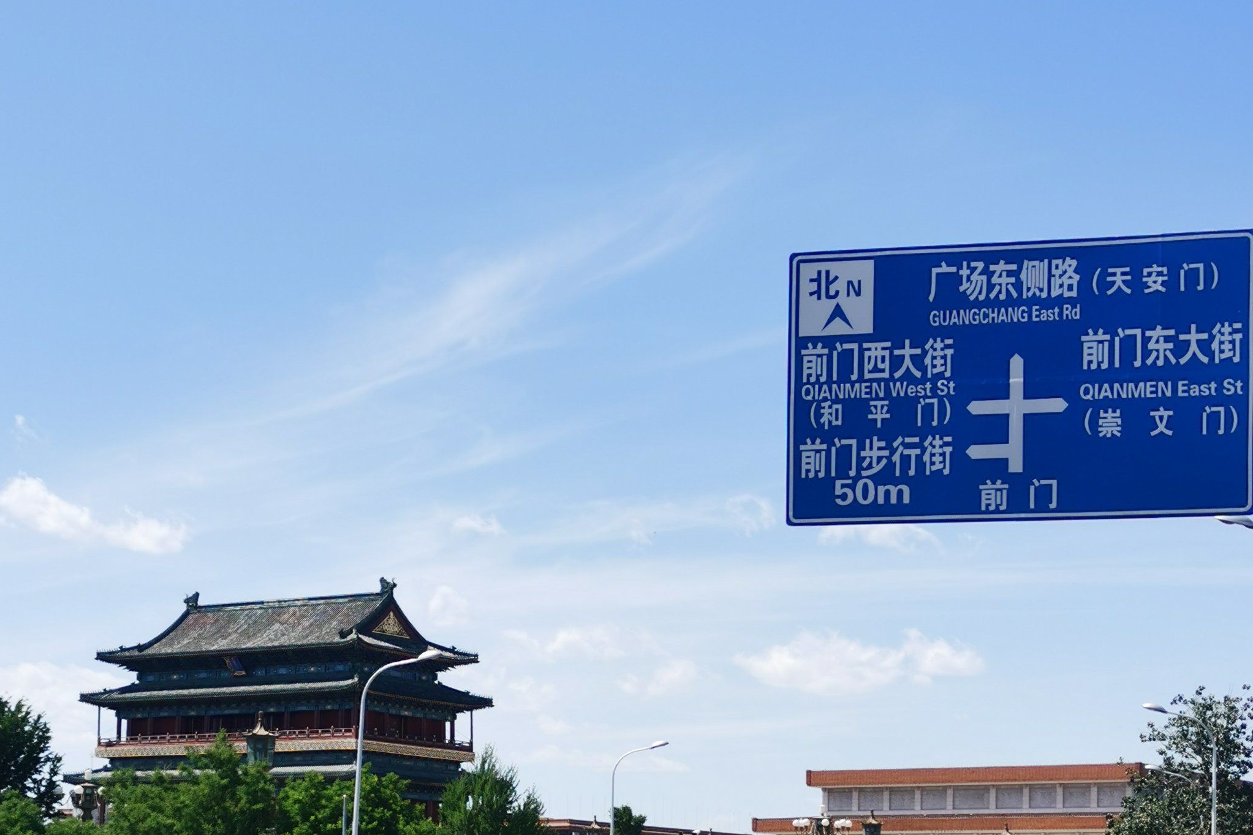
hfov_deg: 27.0
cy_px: 818
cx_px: 626
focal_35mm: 75
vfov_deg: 17.8
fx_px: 2610
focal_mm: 5.58
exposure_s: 1/3333
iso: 50
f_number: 1.8
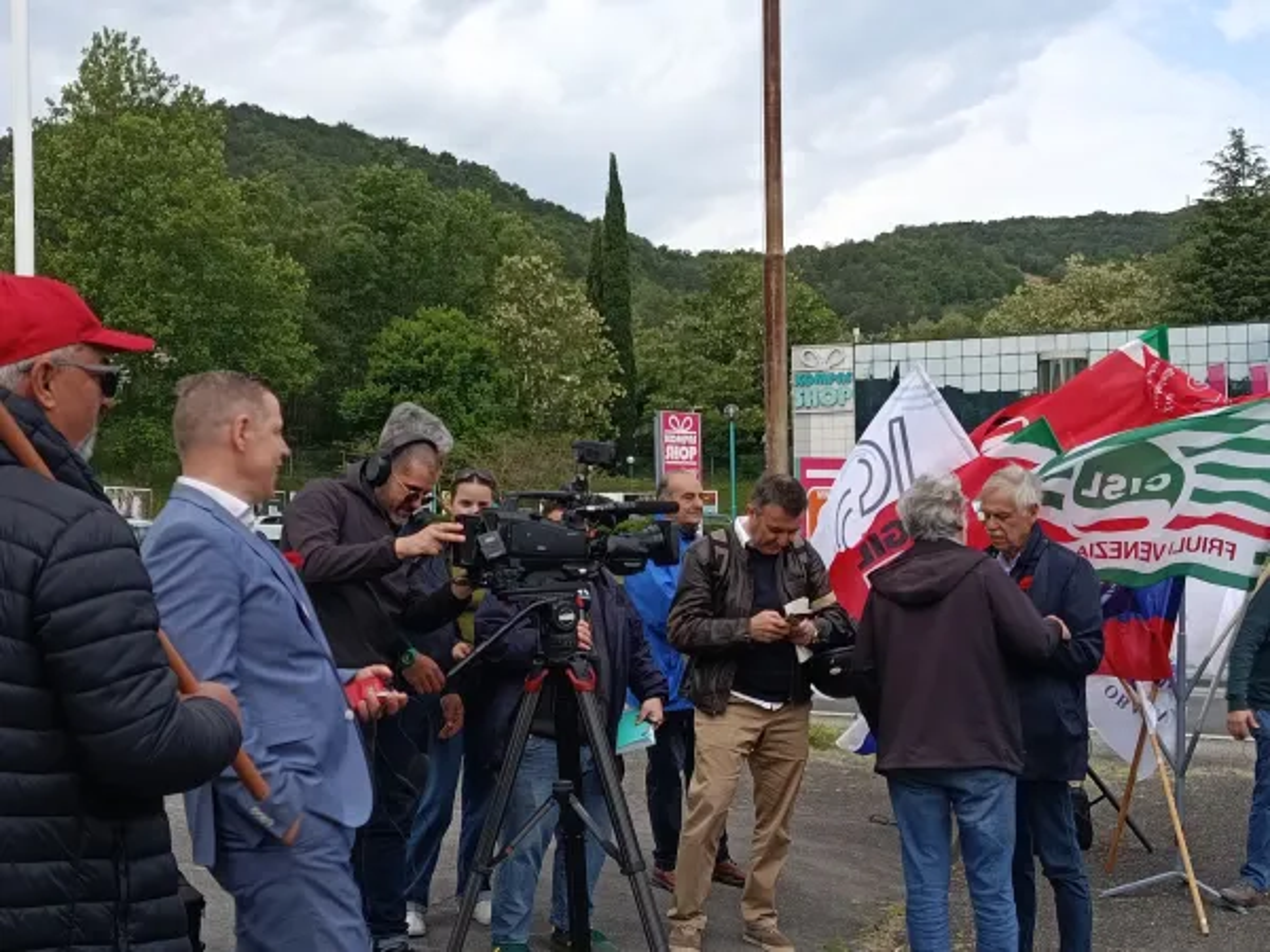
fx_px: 1761
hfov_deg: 39.7
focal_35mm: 48
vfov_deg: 30.3
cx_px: 635
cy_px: 476
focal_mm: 5.24
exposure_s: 1/334
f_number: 1.7
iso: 50
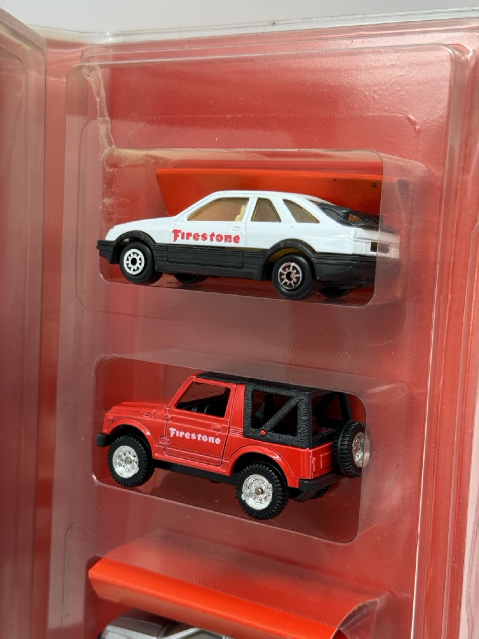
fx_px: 886
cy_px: 320
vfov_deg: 39.7
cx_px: 240
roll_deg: -0.5
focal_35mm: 48
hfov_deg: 30.3
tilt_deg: -38.6
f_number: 1.78
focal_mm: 6.76
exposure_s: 1/167
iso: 64
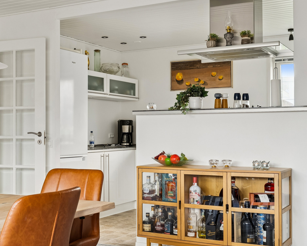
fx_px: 481
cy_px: 130
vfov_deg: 28.6
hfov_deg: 35.3
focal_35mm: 53
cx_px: 120
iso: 200
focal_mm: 28.5
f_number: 8
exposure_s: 1/6
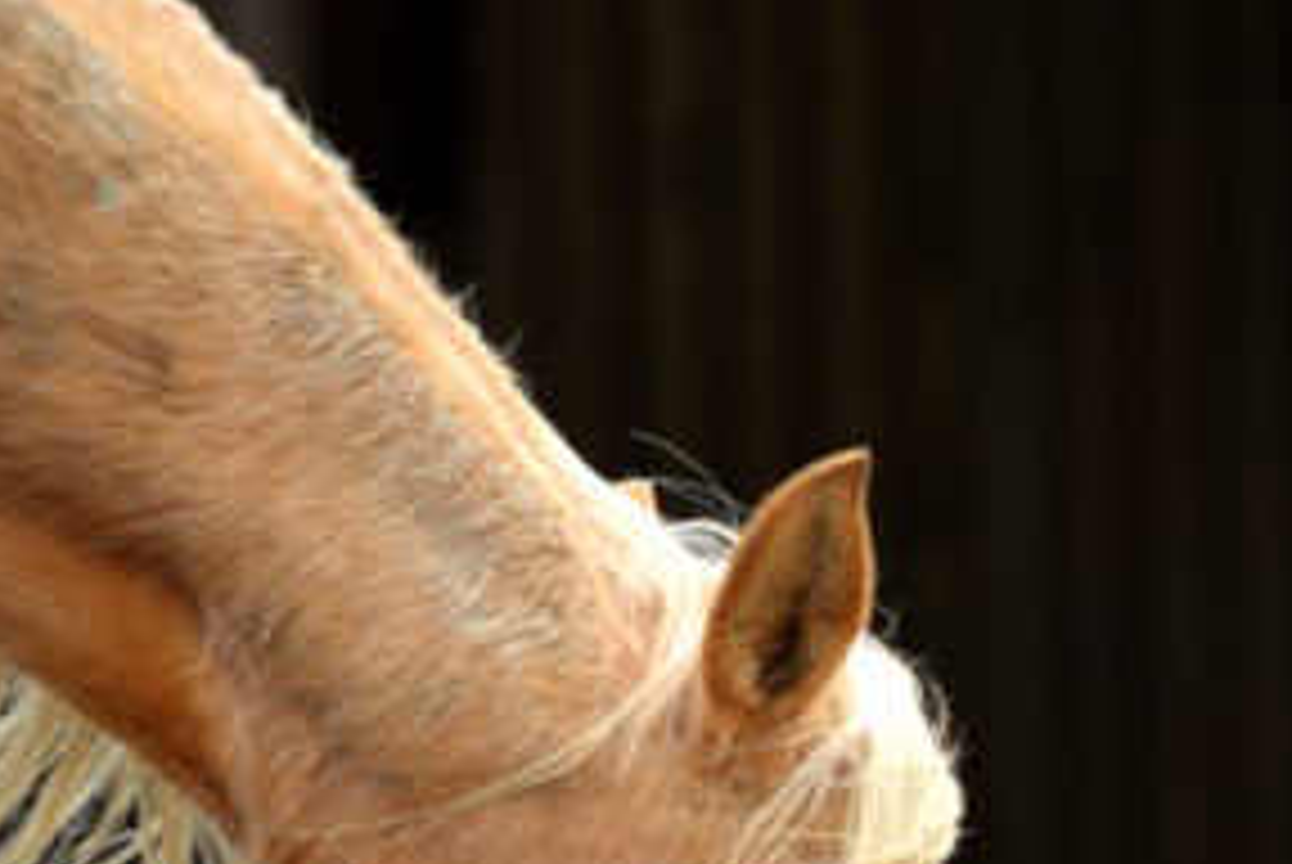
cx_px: 1206
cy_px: 1114
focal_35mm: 535
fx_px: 19220
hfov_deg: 3.8
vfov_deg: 2.6
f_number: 2.8
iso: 320
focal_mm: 200
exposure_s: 1/250
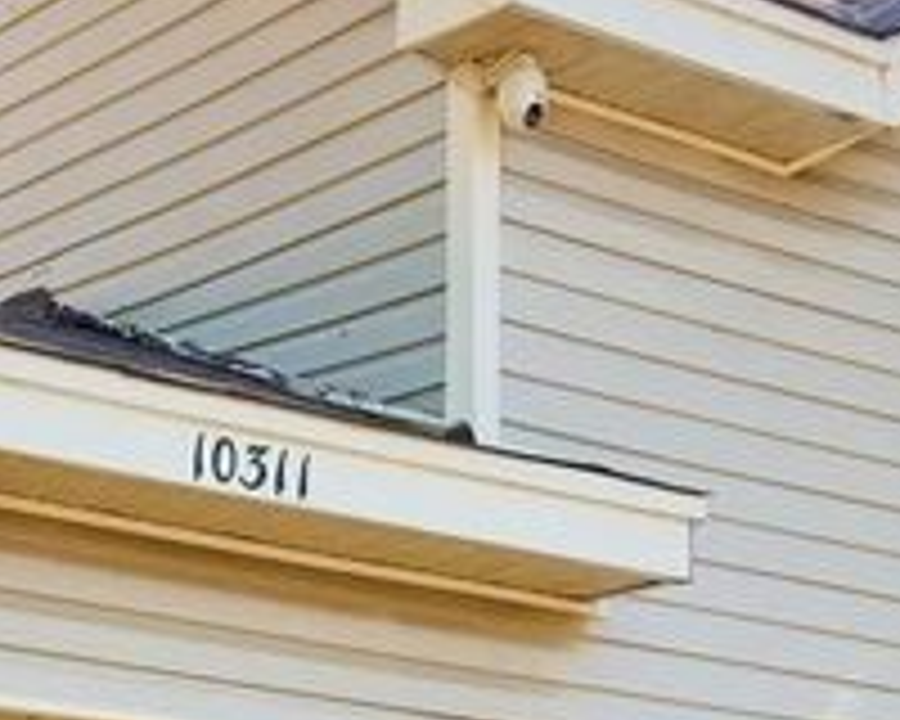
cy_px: 1058
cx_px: 351
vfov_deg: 12.3
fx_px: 3196
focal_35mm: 120
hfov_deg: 16.0
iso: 100
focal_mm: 6.76
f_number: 1.78
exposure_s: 1/1339
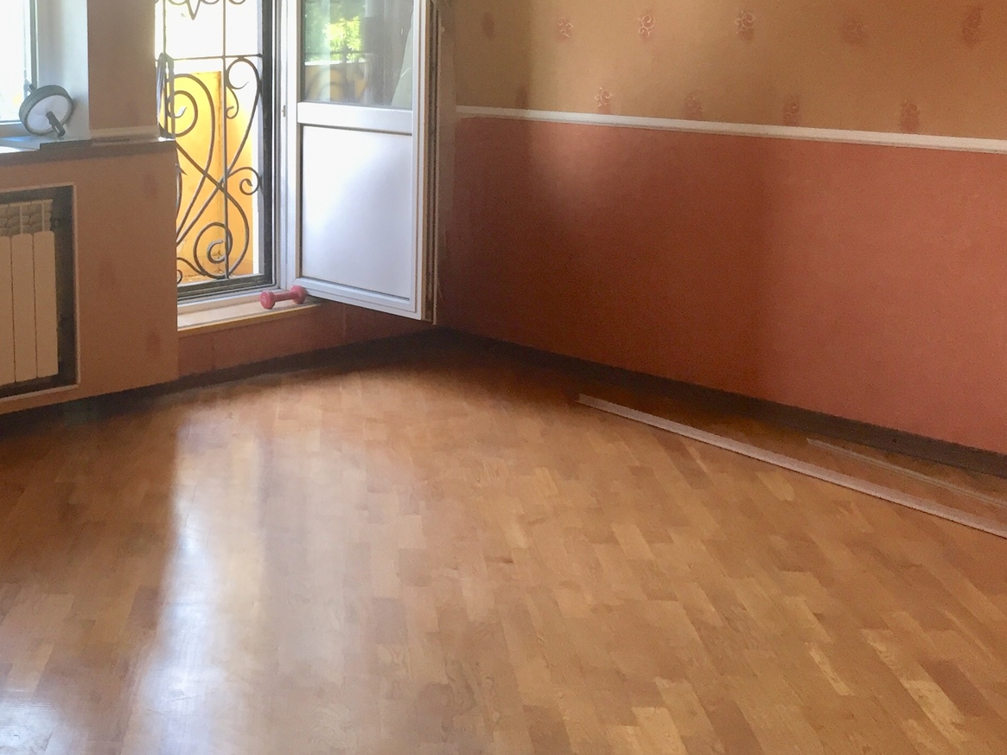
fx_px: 1483
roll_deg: -0.1
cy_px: 170
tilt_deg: -5.8
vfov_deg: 28.0
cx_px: 144
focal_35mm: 51
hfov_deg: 35.7
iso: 50
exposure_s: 1/33
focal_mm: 4.15
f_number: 2.2
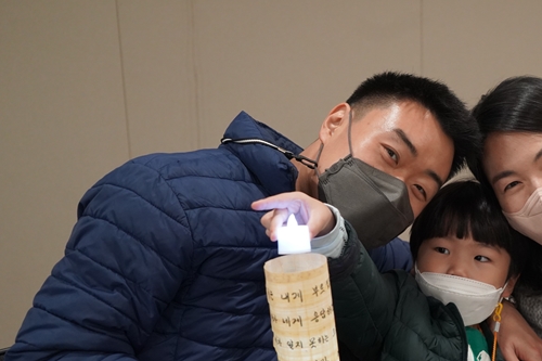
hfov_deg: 30.8
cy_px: 230
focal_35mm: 64
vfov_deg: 21.2
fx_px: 963
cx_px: 423
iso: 3200
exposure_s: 1/160
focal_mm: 40
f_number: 4
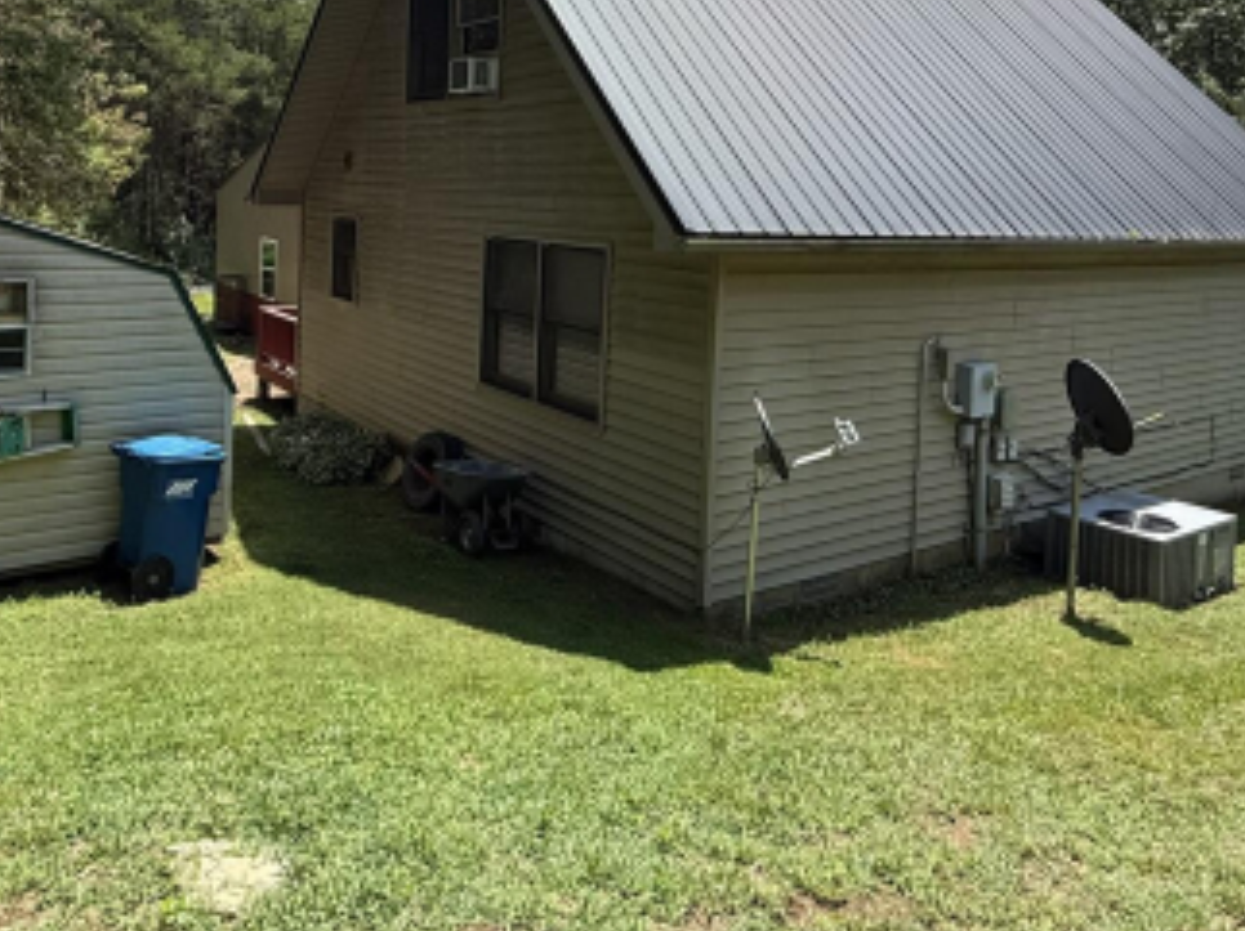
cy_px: 220
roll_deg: -2.2
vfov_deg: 46.3
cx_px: 547
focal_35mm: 29
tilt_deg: -1.4
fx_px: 1042
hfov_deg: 61.5
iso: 64
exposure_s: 1/1368
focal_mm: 2.22
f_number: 2.2
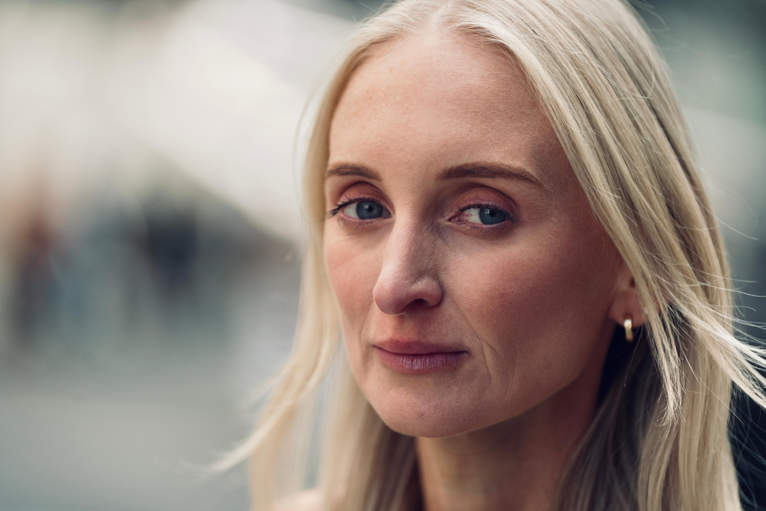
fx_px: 3830
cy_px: 256
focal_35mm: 180
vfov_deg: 7.6
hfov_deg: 11.4
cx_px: 383
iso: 250
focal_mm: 180
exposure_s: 1/1250
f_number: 2.8
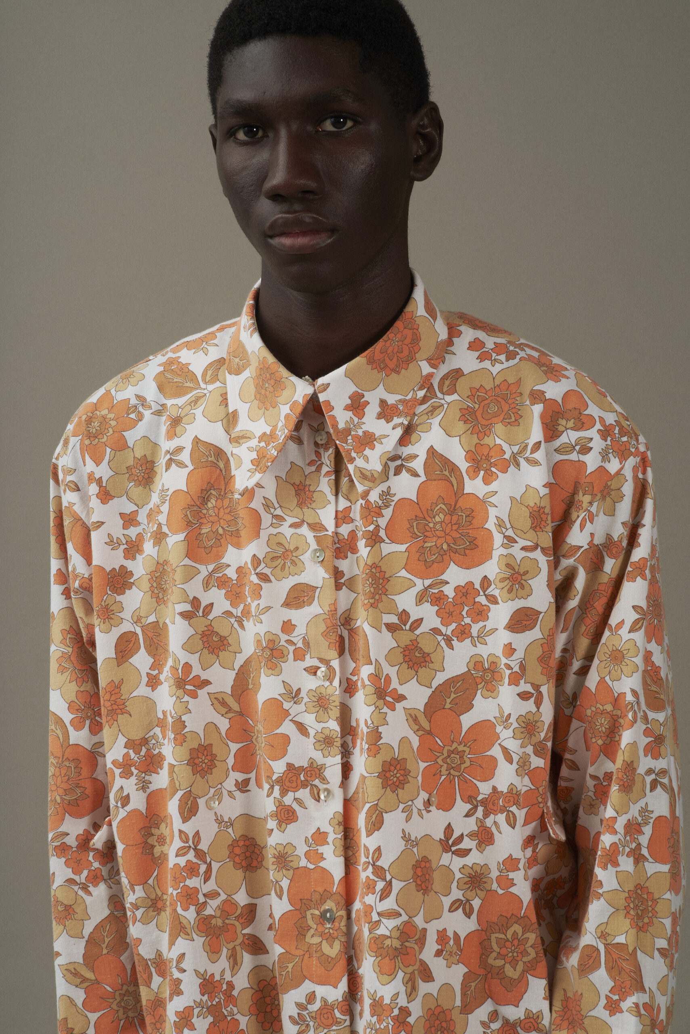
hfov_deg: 13.1
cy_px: 517
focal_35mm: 105
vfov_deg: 19.4
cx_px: 345
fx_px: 3016
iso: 200
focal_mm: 105
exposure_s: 1/160
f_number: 11
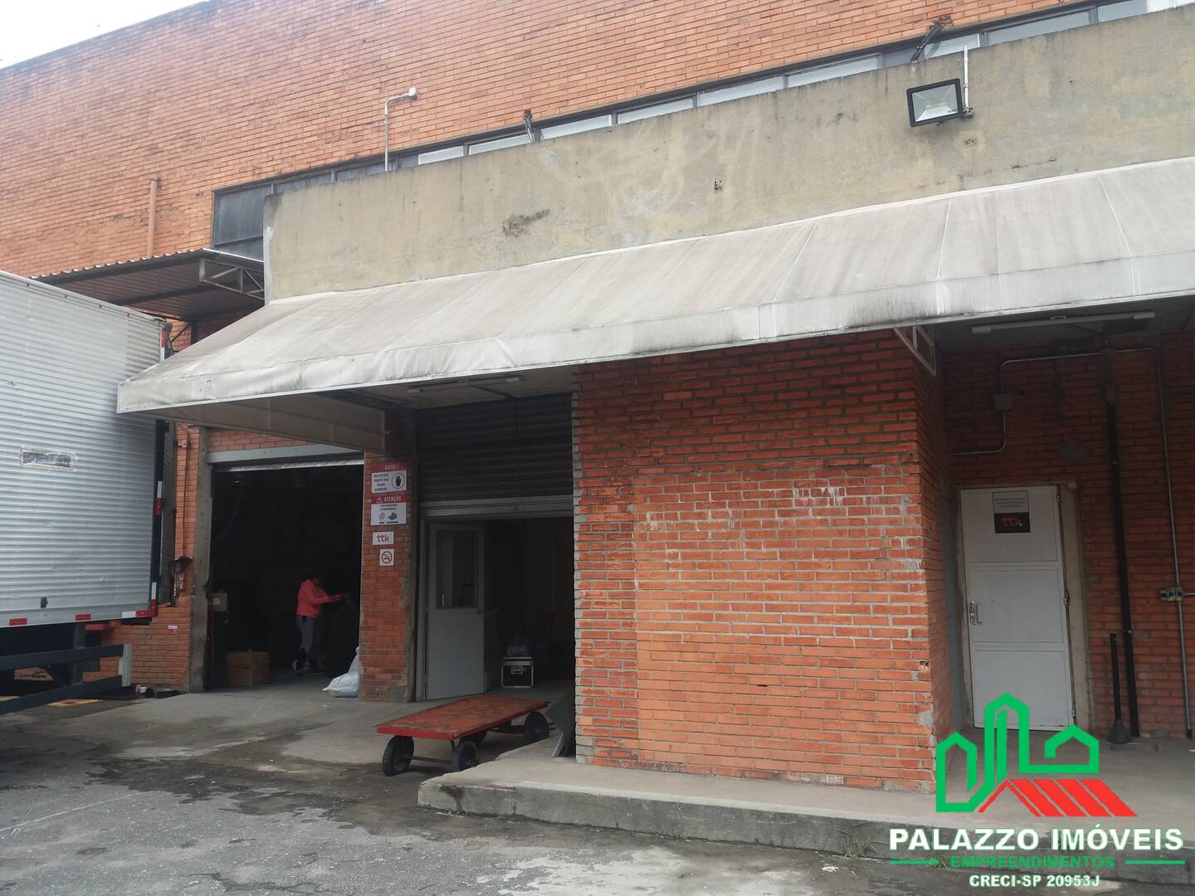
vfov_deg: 49.7
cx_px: 598
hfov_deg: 63.4
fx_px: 967
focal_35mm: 28
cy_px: 448
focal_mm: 3.7
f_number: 1.9
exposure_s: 1/212
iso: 64
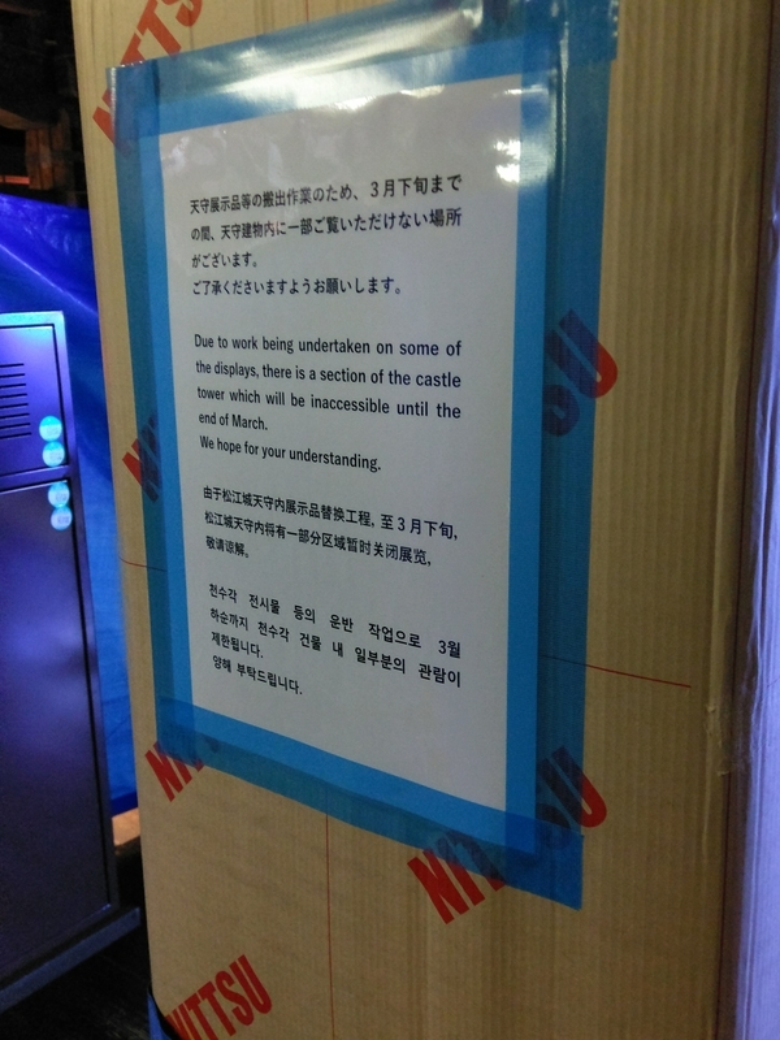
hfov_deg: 53.1
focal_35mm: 26
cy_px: 520
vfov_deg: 67.3
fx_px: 781
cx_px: 390
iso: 1000
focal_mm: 4.58
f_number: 1.8
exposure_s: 1/12
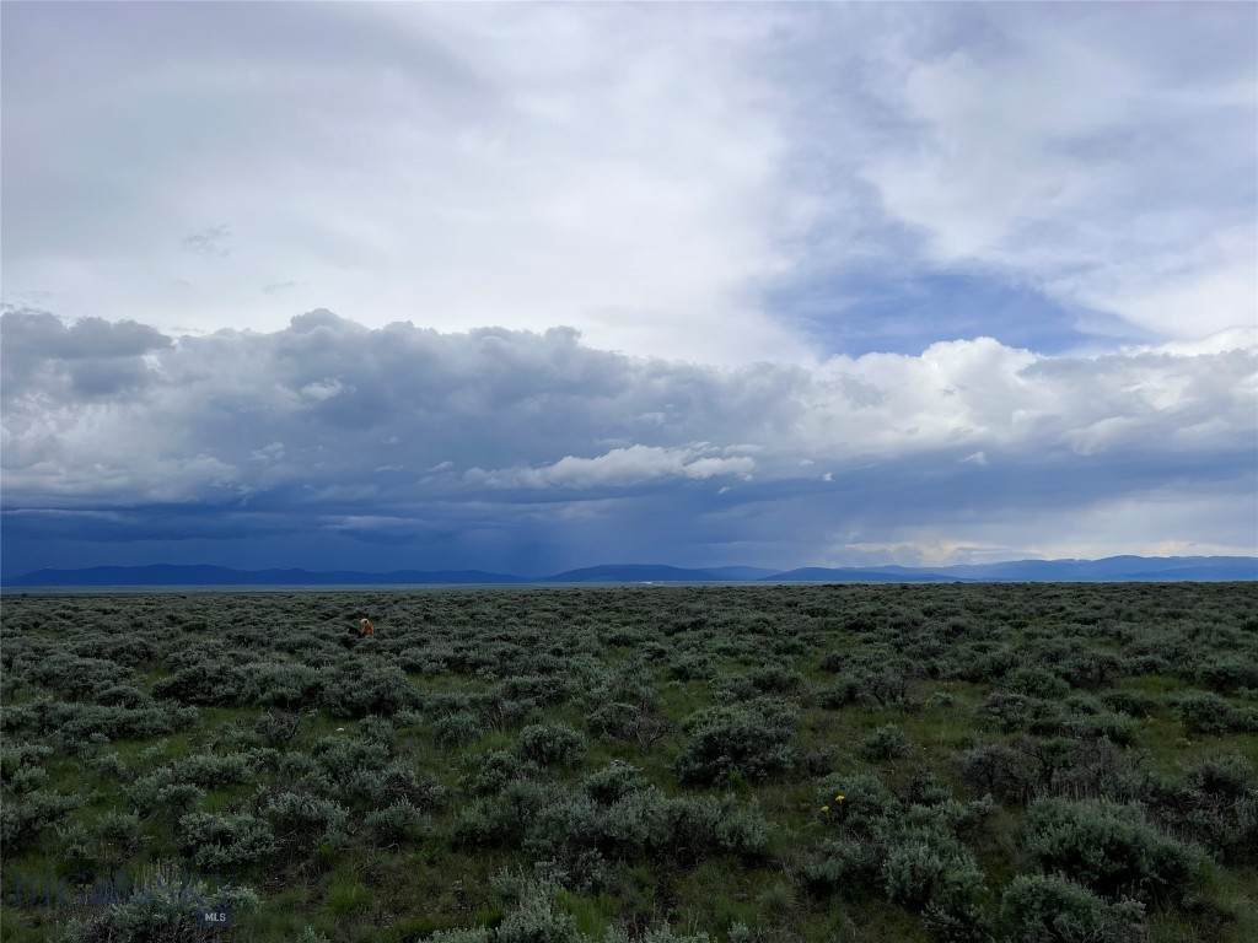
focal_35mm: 26
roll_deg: +1.7
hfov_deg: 67.3
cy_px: 472
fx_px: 945
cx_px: 629
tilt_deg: +7.1
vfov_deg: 53.1
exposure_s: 1/11364
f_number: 1.5
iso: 50
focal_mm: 5.7
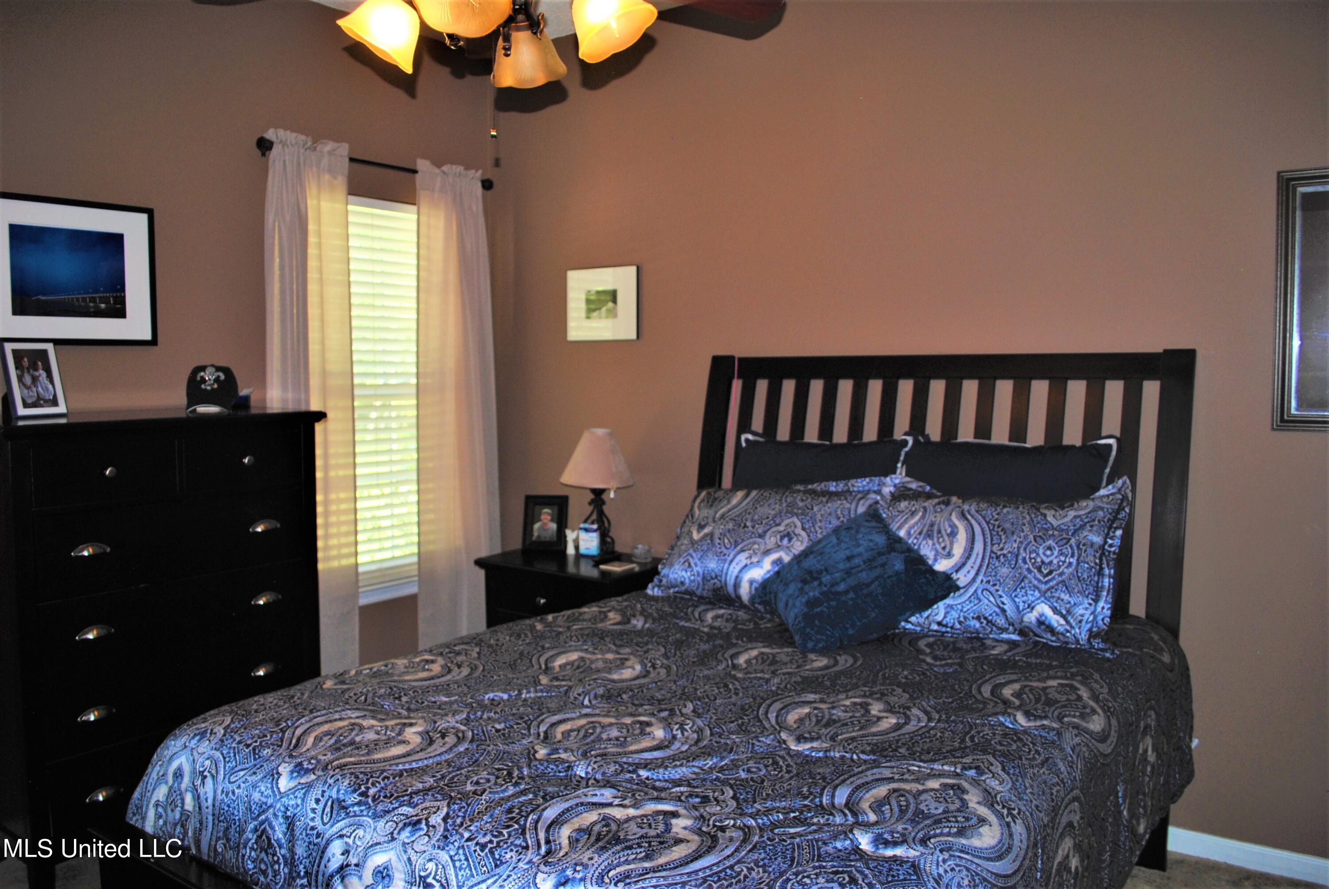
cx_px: 664
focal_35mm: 27
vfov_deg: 48.0
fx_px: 998
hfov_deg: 67.3
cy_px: 444
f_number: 3.5
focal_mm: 18
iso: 200
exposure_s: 1/60
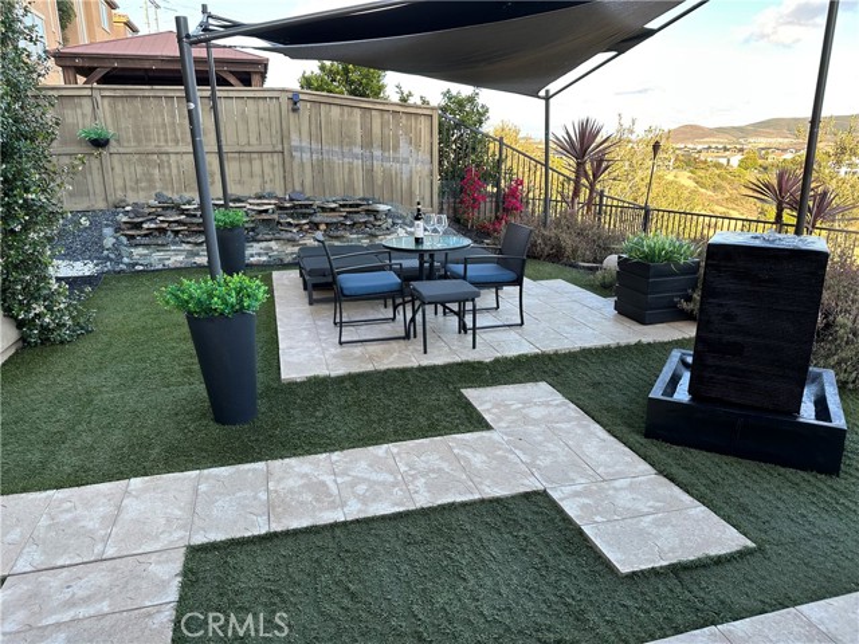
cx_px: 430
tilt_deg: -15.9
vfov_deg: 56.8
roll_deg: +0.4
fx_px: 596
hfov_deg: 71.6
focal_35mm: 24
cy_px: 322
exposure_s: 1/318
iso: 80
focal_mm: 6.86
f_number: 1.78
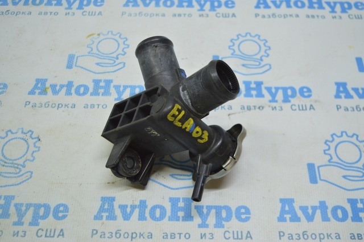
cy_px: 121
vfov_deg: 31.8
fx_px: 424
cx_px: 182
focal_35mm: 42
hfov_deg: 46.5
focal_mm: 28
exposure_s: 1/80
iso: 400
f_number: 4.2
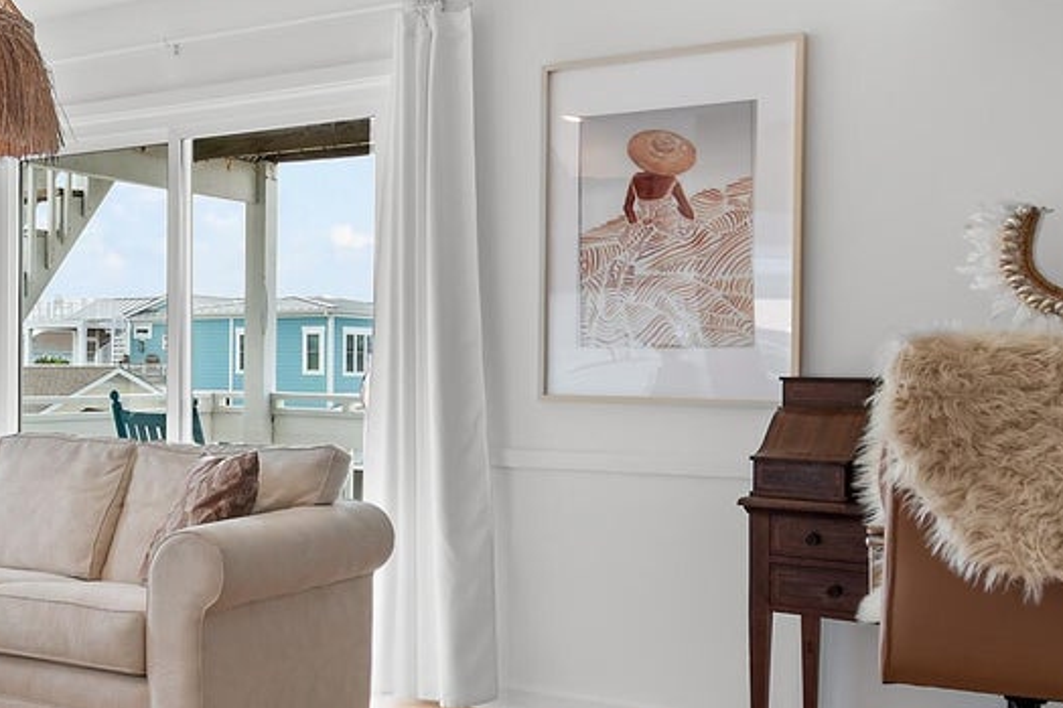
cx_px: 87
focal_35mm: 44
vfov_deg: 30.5
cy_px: 383
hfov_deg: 40.8
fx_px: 1299
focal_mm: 10
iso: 100
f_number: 4.5
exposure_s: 1/13
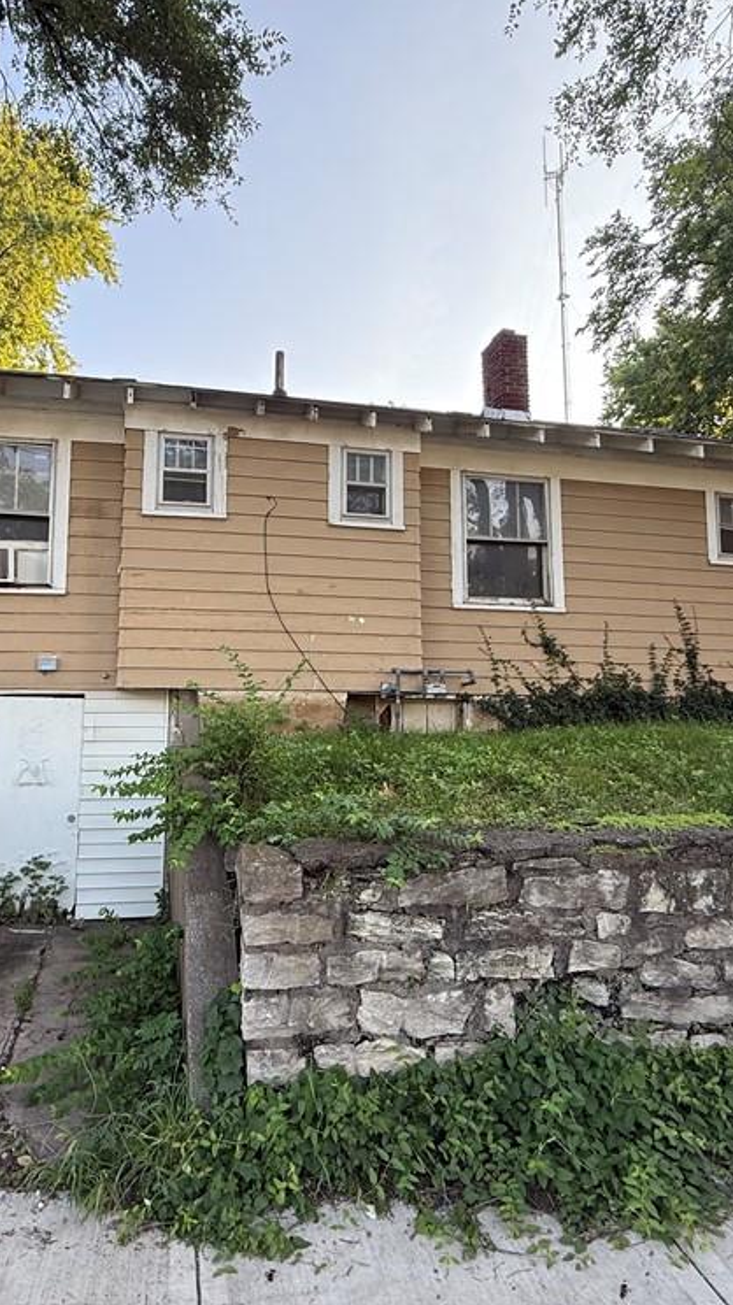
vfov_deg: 83.8
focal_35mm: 21
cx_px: 295
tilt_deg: +5.6
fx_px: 726
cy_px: 635
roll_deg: -0.5
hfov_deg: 53.2
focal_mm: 2.22
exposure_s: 1/137
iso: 64
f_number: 2.2
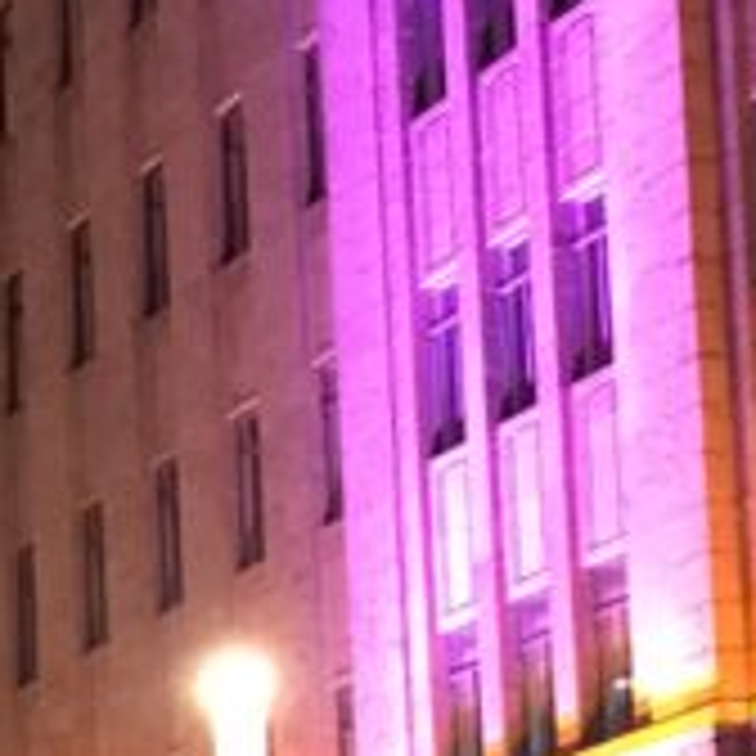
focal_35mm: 151
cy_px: 1138
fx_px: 3731
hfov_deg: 10.3
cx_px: -954
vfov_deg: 11.1
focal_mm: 3.99
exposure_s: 1/14
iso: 100
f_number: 1.8
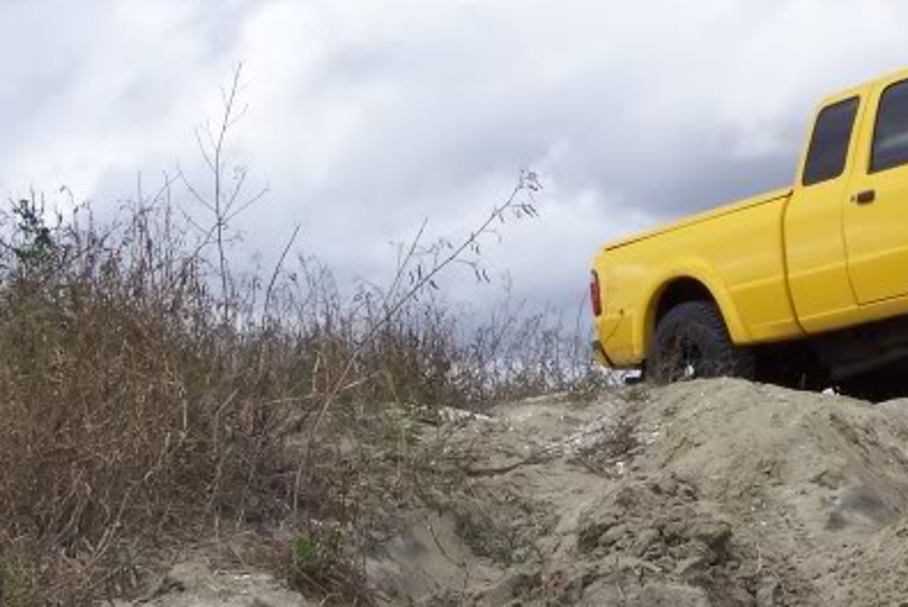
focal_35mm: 101
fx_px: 2549
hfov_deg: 19.8
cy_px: 271
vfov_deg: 13.6
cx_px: 825
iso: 64
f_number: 4
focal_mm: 8
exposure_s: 1/320
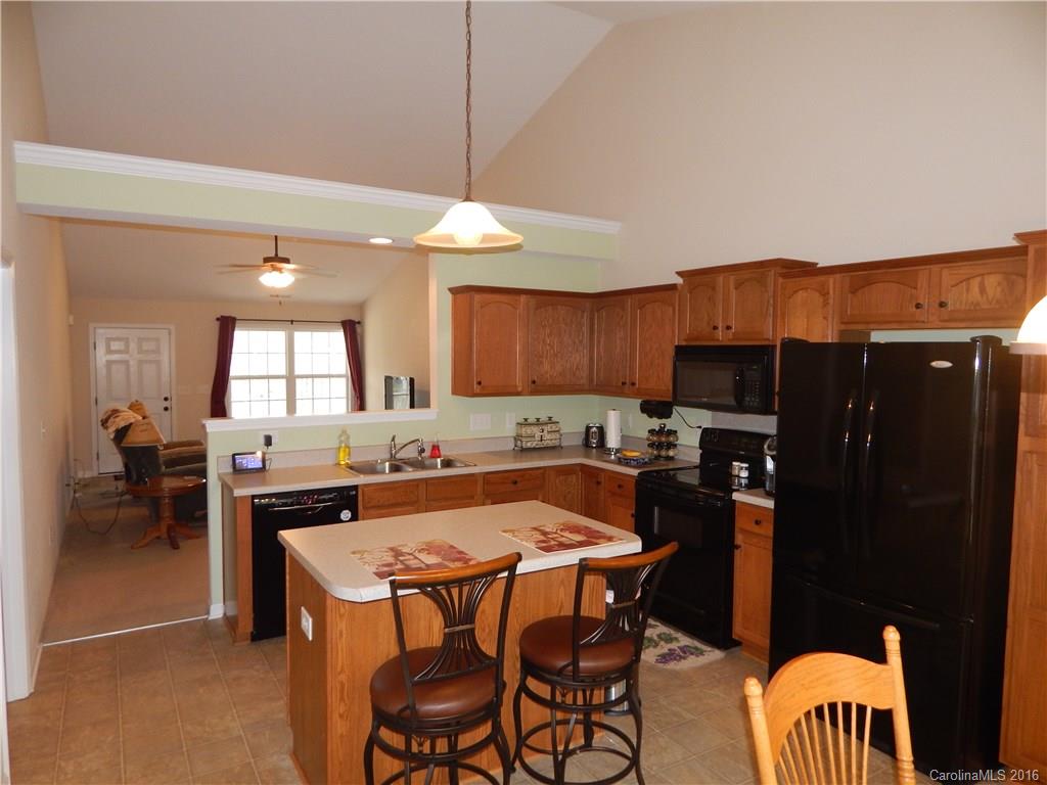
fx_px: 665
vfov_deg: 61.1
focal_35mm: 22
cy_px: 392
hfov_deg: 76.4
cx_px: 524
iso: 200
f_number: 3
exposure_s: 1/30
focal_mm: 4
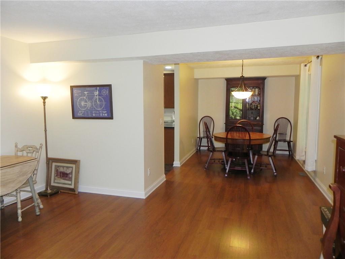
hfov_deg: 67.3
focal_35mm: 26
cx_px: 172
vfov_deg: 53.1
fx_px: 259
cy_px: 130
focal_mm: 4.6
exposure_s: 1/30
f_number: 2.8
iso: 200
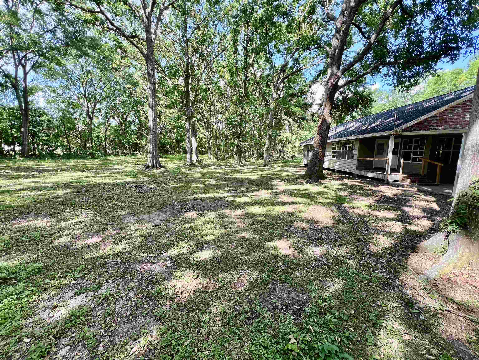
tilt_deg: -9.0
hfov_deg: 106.2
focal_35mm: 13
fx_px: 180
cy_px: 180
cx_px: 240
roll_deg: -1.7
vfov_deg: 89.9
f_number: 1.8
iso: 32
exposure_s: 1/148
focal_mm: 1.57
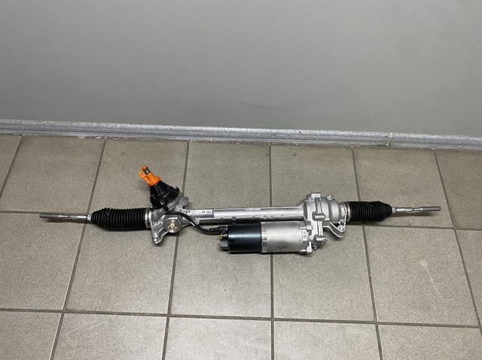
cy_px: 180
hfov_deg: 67.3
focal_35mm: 26
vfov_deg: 53.0
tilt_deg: -60.9
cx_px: 241
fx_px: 362
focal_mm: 4.25
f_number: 1.8
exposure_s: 1/50
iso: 250
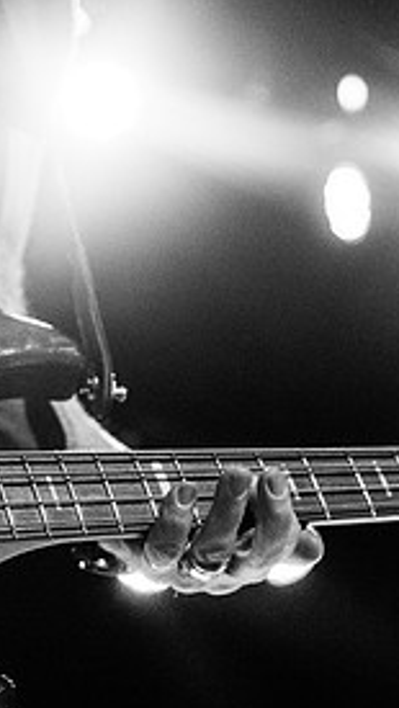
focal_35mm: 106
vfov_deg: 20.1
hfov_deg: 11.4
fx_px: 1991
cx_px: 31
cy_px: 416
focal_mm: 48
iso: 3200
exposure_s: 1/320
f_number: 3.2
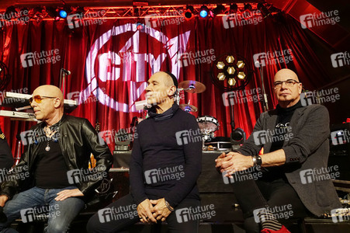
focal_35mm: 29
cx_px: 175
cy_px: 116
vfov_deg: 44.9
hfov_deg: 63.7
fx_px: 282
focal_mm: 10.7
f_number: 2.8
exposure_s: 1/125
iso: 1250
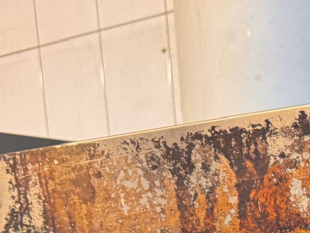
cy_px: 400
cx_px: 424
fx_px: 806
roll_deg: +2.6
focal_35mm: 90
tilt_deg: -7.0
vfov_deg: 14.7
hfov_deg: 19.7
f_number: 1.78
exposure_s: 1/33
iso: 640
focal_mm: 6.76
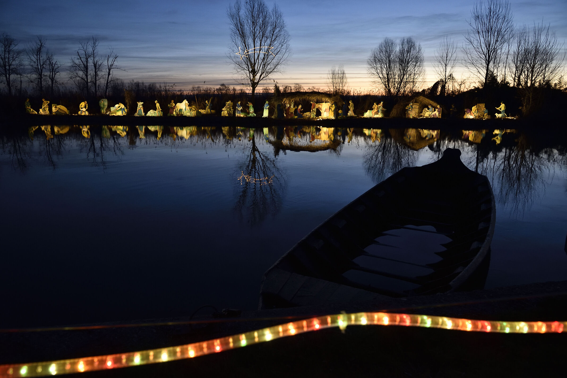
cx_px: 284
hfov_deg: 73.7
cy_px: 189
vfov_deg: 53.2
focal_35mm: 24
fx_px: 378
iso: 1800
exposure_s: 1/25
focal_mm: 24
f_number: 7.1
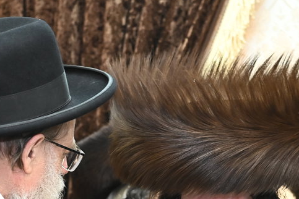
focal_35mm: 174
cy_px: 235
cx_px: 128
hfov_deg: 11.8
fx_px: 1445
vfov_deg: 7.8
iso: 2000
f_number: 4.5
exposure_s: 1/200
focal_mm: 60
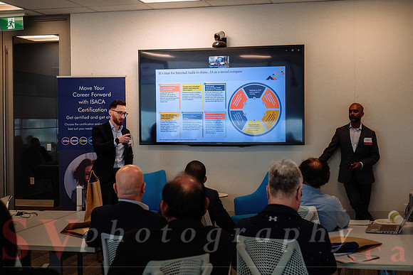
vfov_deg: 25.2
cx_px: 206
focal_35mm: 54
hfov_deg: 37.1
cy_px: 138
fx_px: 616
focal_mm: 34.2
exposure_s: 1/640
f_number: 3.6
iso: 1250
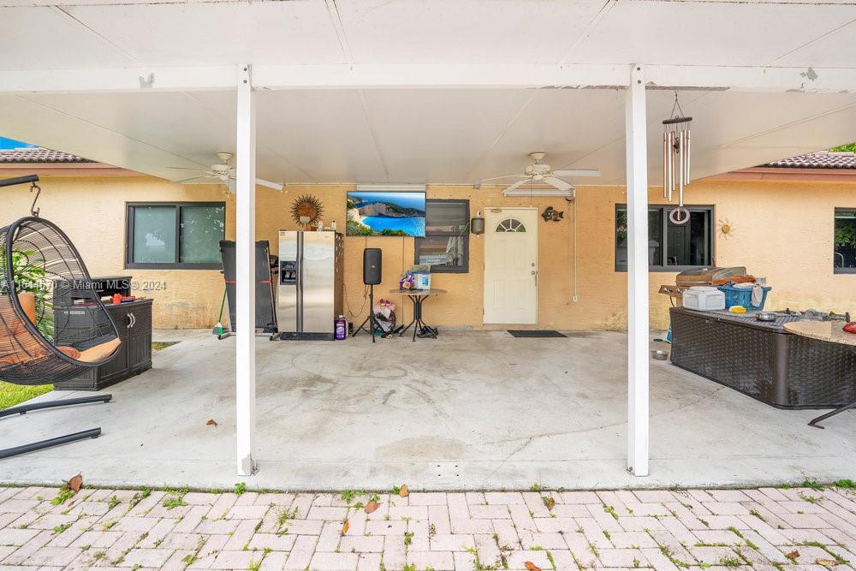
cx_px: 428
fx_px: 333
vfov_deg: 81.2
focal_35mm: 14
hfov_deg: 104.2
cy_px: 286
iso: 100
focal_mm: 14
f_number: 4.5
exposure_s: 1/250
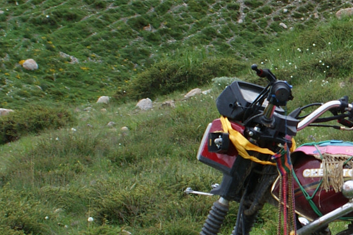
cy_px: 146
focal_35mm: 195
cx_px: 384
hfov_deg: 10.4
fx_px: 1911
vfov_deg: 7.0
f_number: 8
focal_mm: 35
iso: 100
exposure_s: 1/125
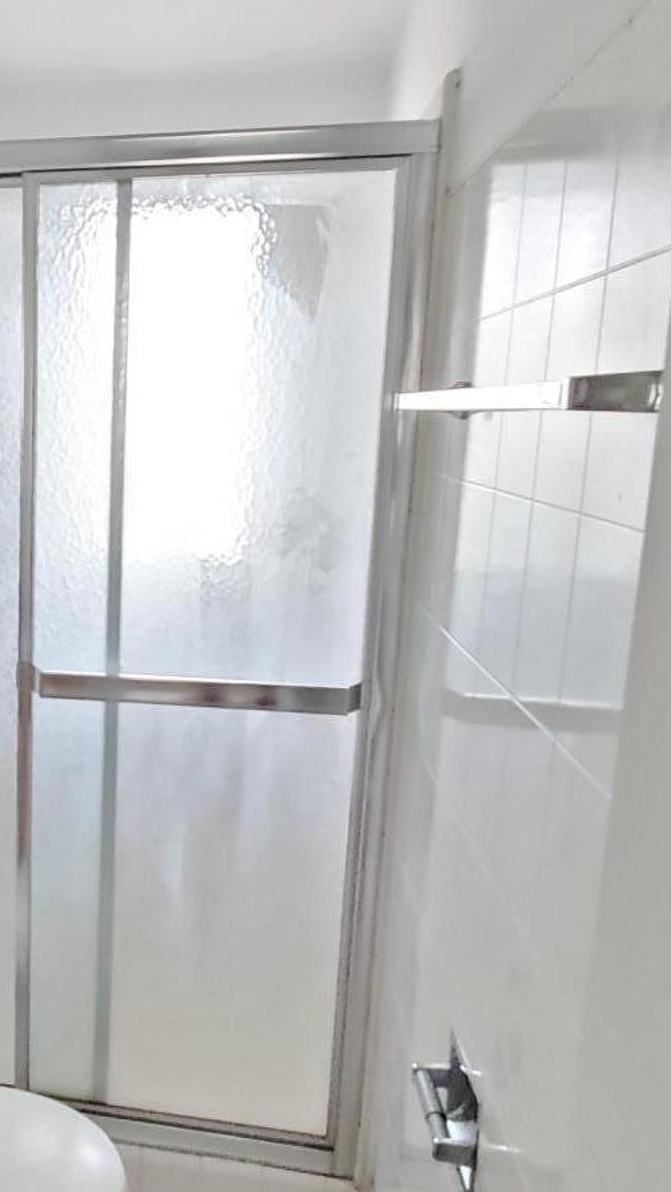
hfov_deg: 33.5
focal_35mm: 32
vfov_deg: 60.9
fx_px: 1012
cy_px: 659
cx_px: -5
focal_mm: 1.8
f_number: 2.2
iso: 800
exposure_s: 1/33
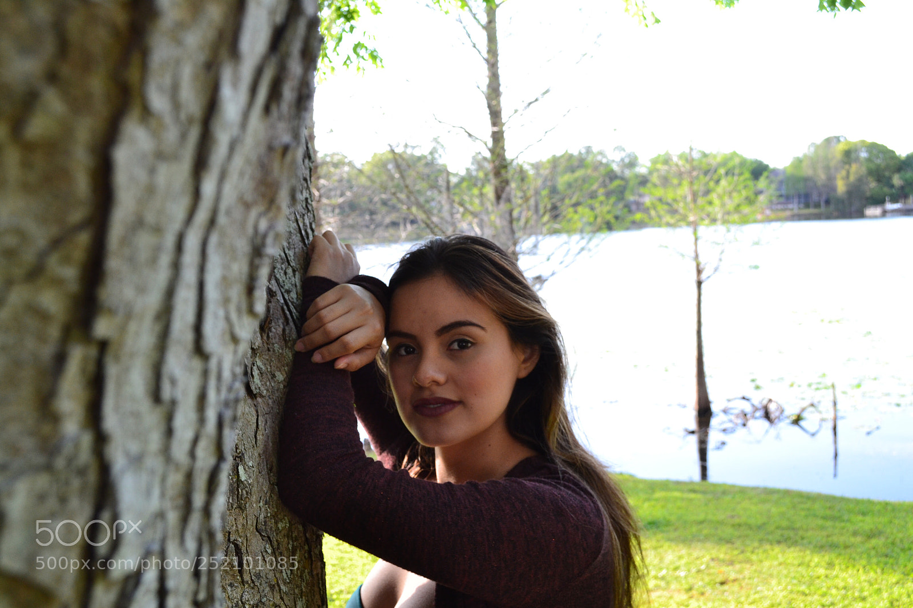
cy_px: 304
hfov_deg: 49.6
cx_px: 456
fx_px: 989
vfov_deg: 34.2
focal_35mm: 39
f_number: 9
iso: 400
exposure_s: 1/125
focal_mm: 26
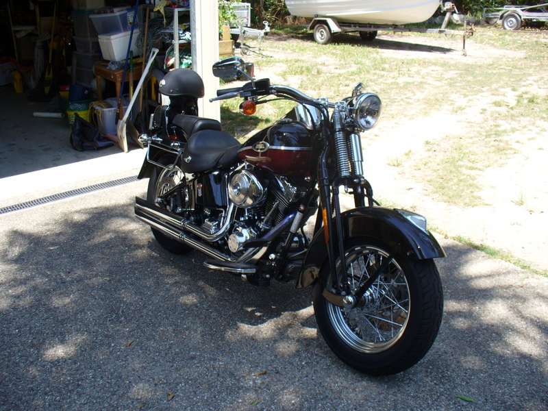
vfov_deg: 38.7
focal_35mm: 37
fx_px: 586
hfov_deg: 50.1
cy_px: 206
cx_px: 274
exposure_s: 1/400
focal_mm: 6.1
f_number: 2.8
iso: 80
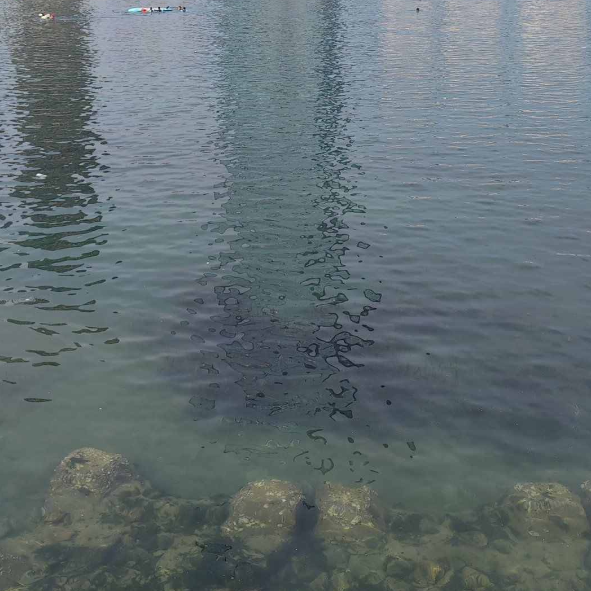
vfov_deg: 31.1
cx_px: 252
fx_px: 1024
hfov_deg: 32.1
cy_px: 86
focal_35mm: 53
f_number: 1.9
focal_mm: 8.7
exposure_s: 1/1667
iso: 50
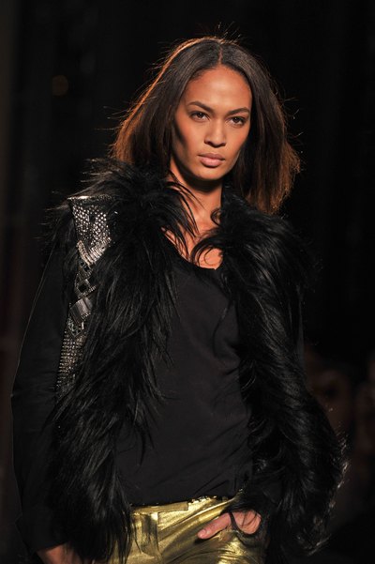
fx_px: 3128
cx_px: 188
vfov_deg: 10.3
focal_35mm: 200
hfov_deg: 6.9
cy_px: 282
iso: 1600
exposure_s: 1/500
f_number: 4.5
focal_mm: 200
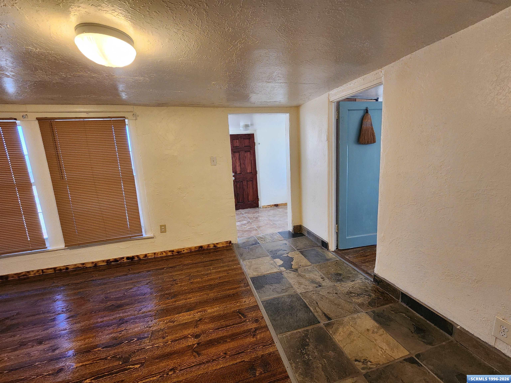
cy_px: 192
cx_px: 256
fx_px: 192
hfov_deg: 106.2
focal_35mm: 13
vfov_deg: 89.9
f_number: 2.2
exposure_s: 1/60
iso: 320
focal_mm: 2.2
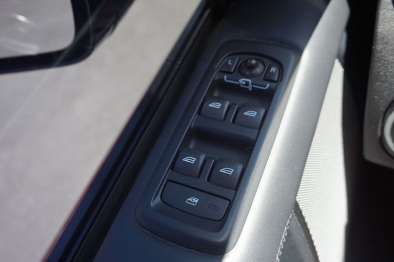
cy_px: 131
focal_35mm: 33
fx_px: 361
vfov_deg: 39.9
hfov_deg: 57.2
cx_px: 197
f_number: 4.5
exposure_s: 1/60
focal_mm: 22
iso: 100
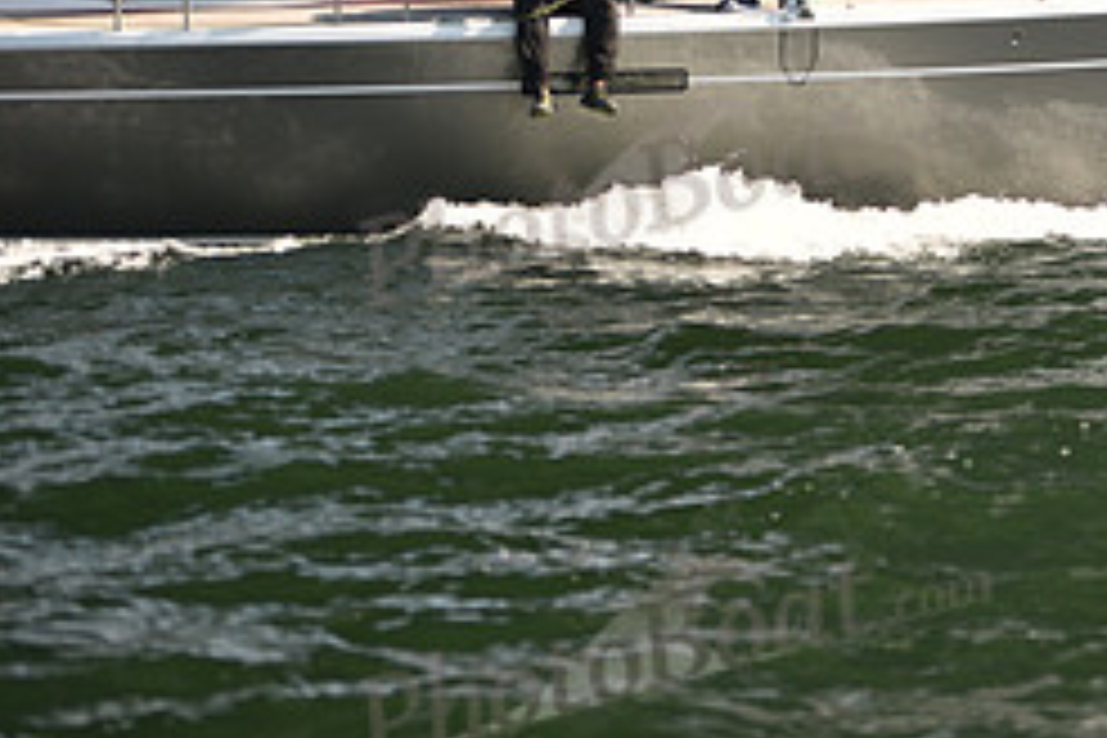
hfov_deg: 12.2
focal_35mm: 165
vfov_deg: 8.2
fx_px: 5073
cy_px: -106
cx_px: 1228
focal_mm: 70
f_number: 2.8
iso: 250
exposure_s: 1/1250
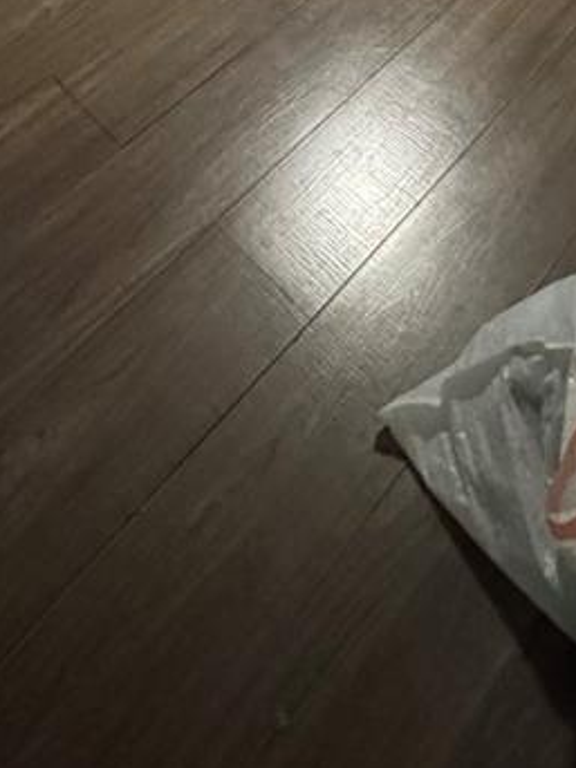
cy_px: -511
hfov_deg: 29.6
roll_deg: -2.6
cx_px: 352
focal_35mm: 49
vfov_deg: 24.5
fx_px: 1088
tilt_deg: -19.0
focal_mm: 2.22
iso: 1250
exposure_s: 1/60
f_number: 2.2
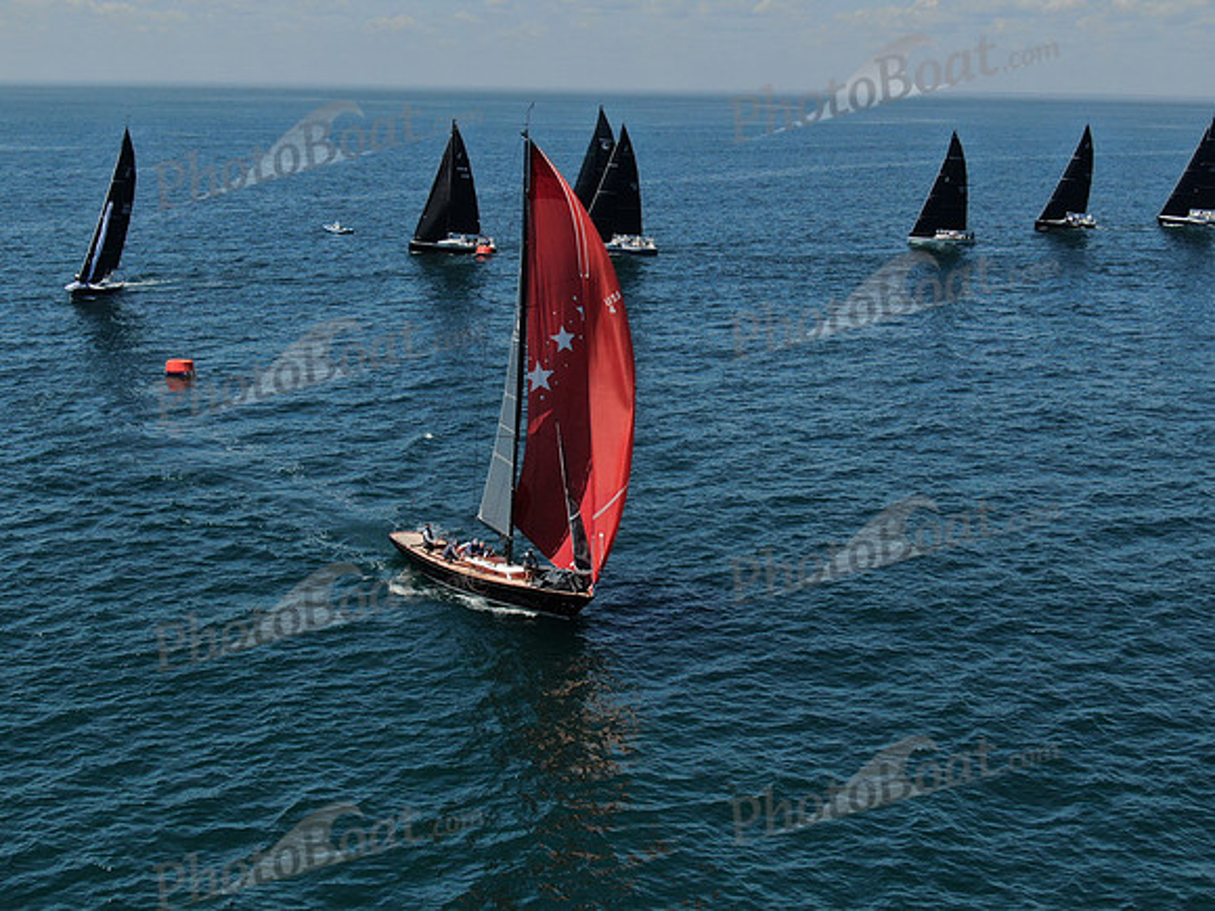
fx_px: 1685
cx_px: 608
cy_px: 456
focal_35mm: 48
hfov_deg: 39.7
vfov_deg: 30.3
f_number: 3.8
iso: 100
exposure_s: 1/1250
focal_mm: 8.6
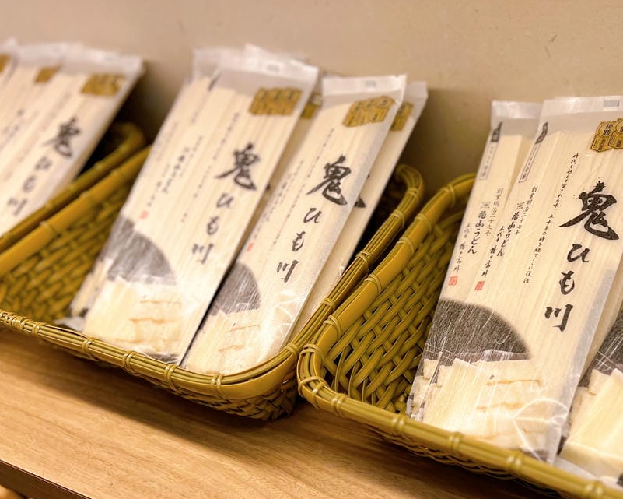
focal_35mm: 38
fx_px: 701
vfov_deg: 39.2
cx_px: 455
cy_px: 259
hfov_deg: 46.5
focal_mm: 5.7
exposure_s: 1/117
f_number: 1.5
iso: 64
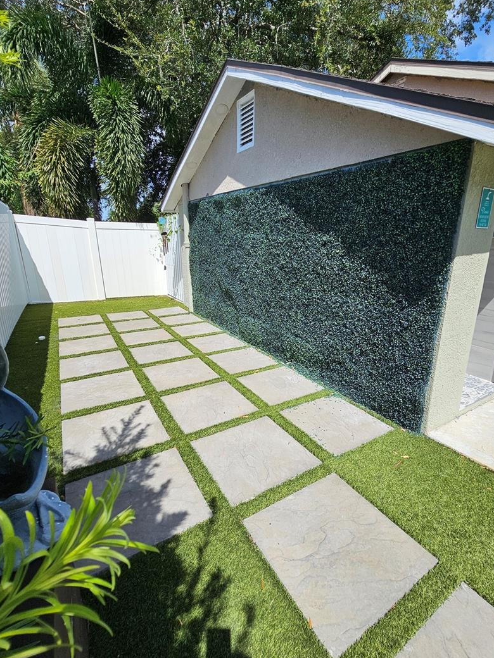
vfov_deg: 98.1
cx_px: 260
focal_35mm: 15
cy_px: 320
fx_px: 285
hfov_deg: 81.7
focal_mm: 2.2
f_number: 2.2
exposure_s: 1/2463
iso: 50
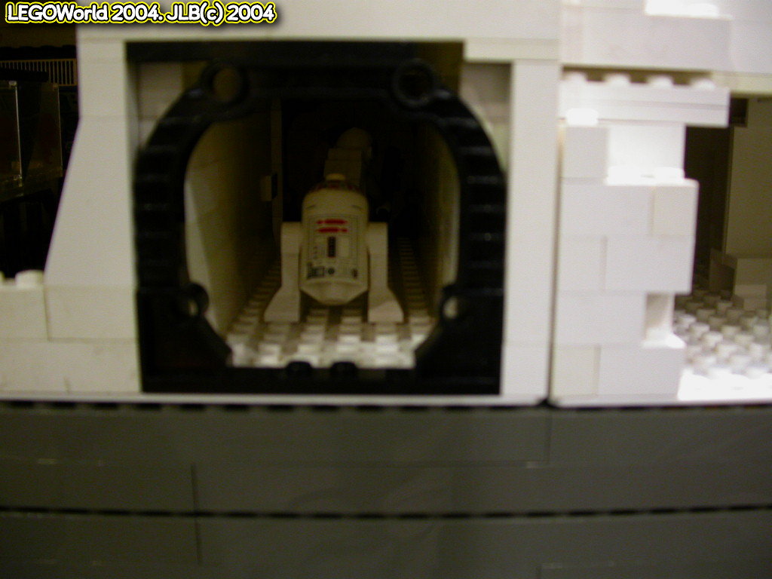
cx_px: 386
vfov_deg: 37.7
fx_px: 847
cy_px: 290
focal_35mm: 38
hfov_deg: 49.0
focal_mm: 7.85
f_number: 2.6
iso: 100
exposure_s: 1/5.5
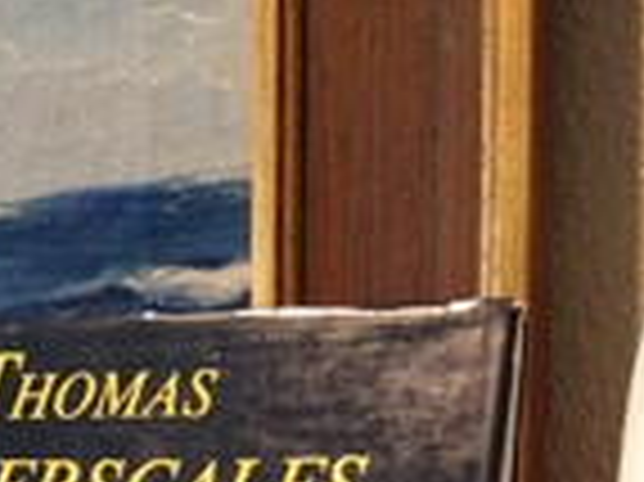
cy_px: 829
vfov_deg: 13.0
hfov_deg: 18.8
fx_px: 1933
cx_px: 153
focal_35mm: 104
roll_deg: +0.1
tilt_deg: -7.1
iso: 250
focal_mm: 4.28
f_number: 2.4
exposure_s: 1/20
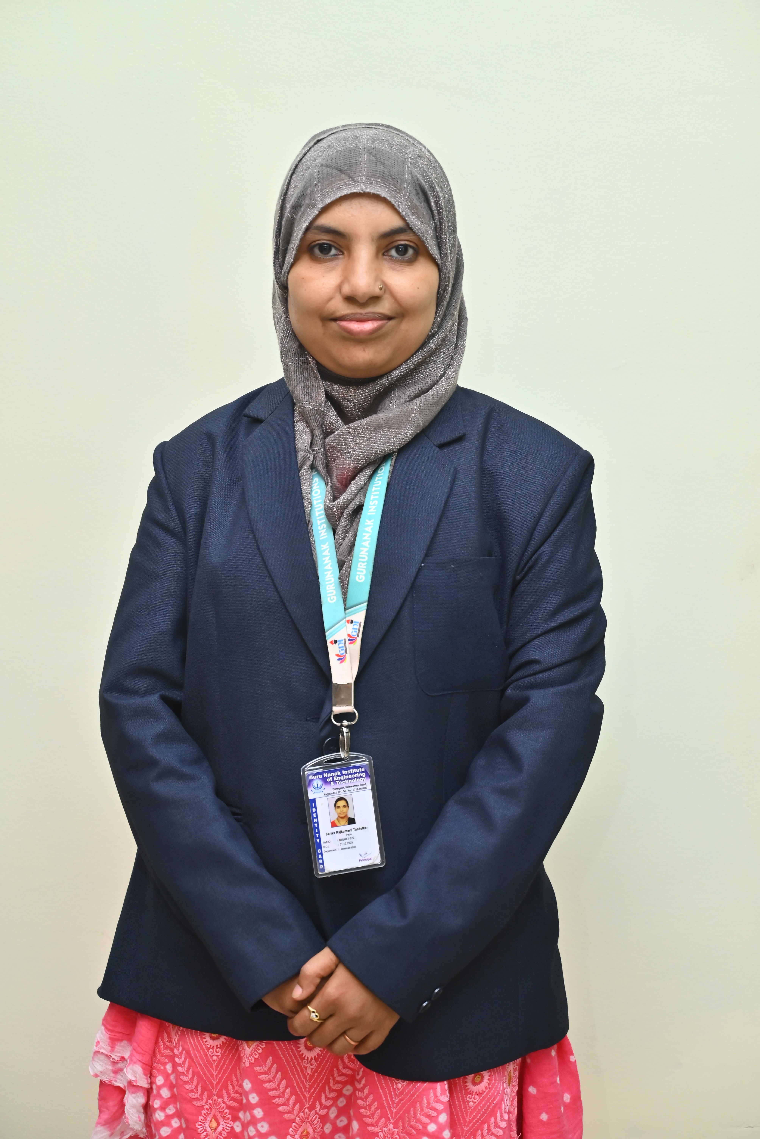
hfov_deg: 21.3
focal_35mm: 64
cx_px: 380
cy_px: 570
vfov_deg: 31.4
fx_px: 2025
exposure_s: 1/160
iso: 640
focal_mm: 64
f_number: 4.5
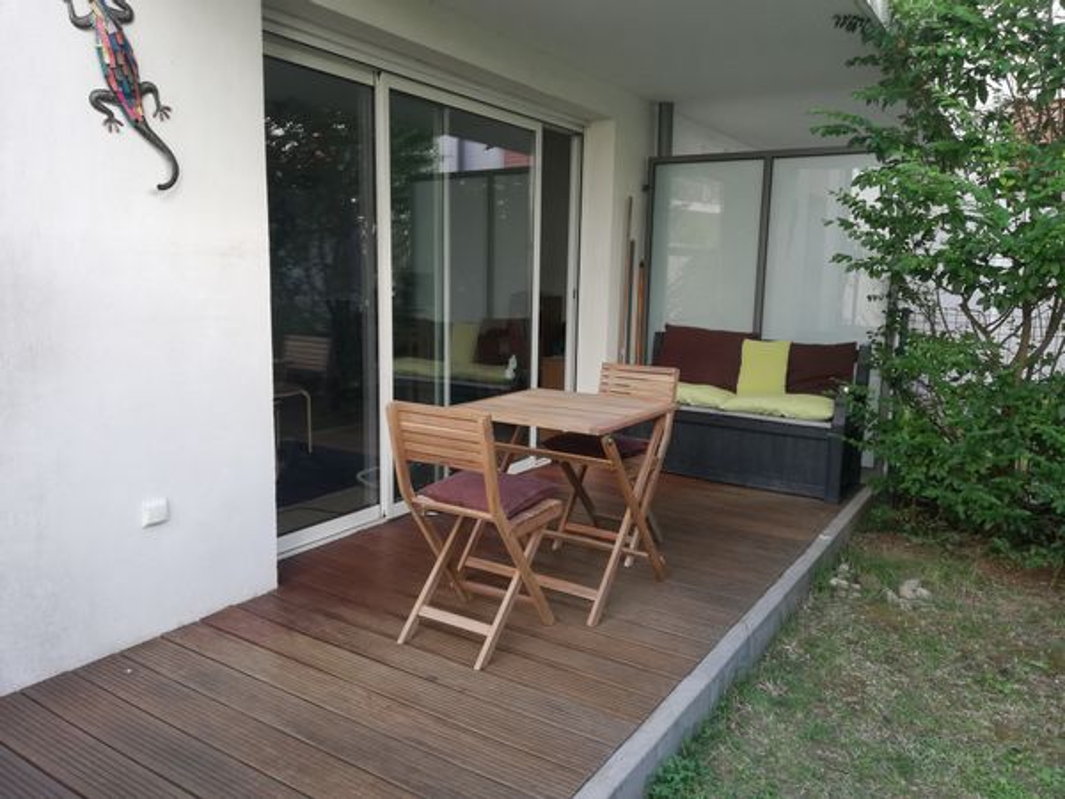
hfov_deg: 67.3
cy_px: 400
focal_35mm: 26
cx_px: 532
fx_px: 800
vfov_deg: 53.1
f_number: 2.2
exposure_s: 1/100
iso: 80
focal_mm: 3.81
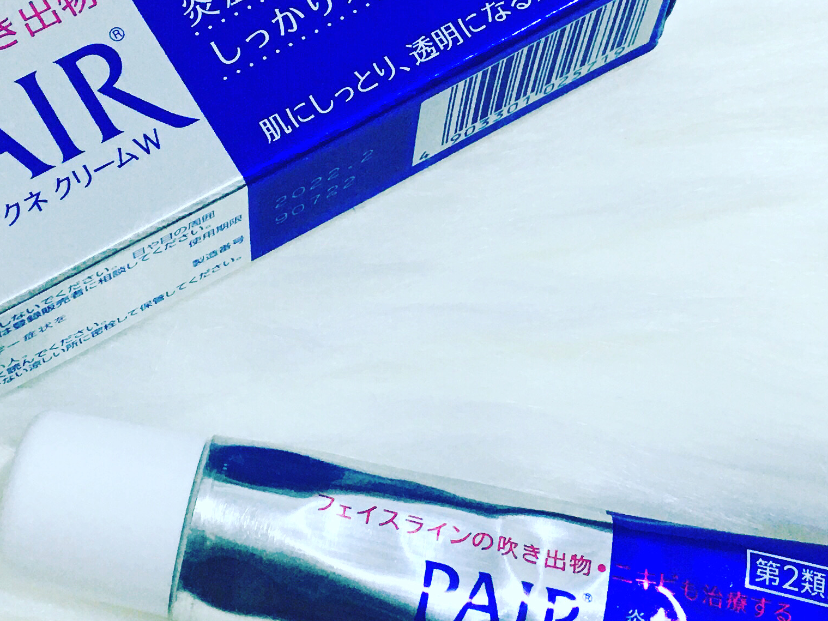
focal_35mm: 77
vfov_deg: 19.1
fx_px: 1842
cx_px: 382
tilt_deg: -65.1
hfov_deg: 25.3
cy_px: 275
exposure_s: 1/33
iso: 100
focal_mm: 4.15
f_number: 2.2
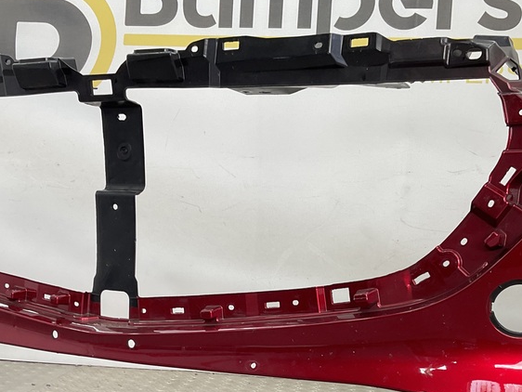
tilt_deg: -8.2
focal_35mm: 52
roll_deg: -2.8
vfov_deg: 27.2
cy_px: 339
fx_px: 784
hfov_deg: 36.8
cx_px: 259
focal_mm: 3
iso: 25
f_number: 1.8
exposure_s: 1/120
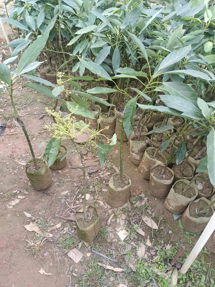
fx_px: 207
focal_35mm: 25
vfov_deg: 69.4
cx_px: 108
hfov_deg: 54.9
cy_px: 144
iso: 422
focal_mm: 4.71
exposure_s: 1/100
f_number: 1.79
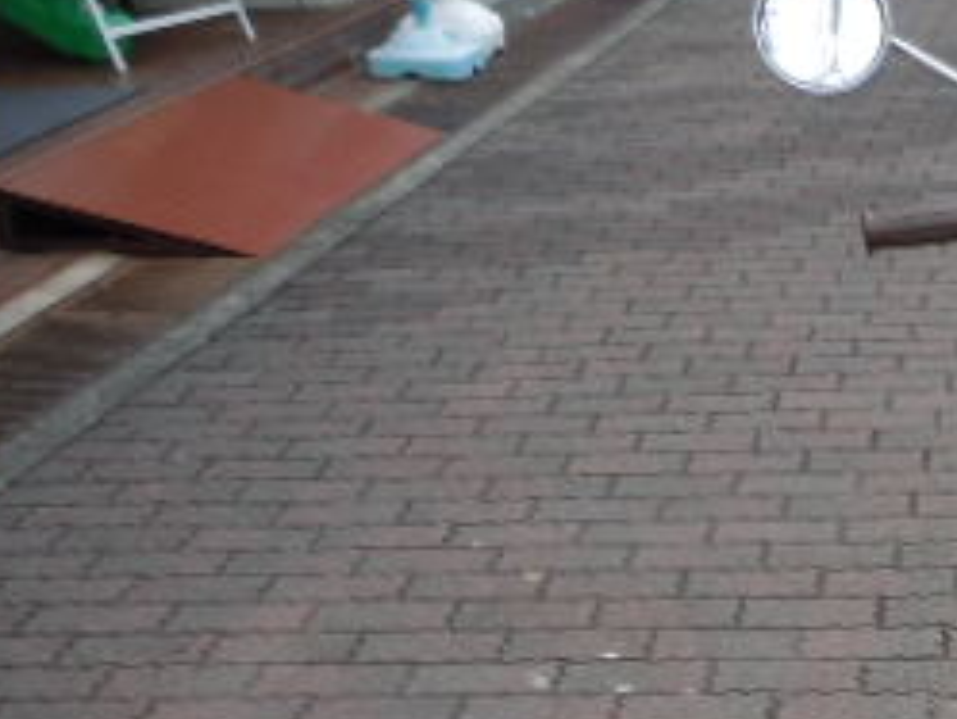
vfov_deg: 20.1
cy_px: 650
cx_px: 1180
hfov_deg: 24.3
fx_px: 1991
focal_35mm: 72
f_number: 3.7
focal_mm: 5
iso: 100
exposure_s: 1/160
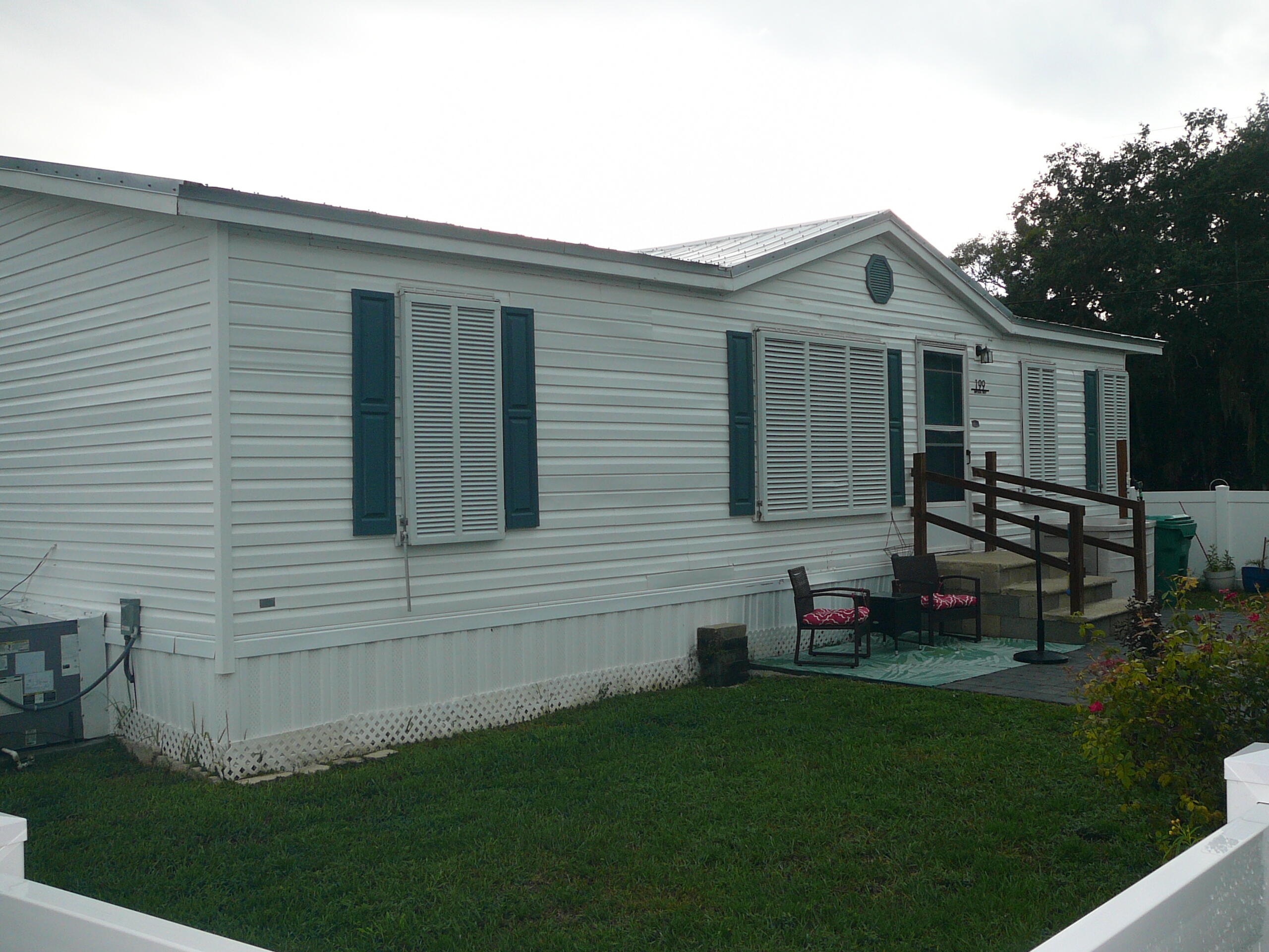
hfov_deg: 52.6
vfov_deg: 40.7
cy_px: 476
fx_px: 1283
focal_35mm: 35
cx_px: 634
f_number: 2.8
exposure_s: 1/80
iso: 80
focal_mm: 5.2
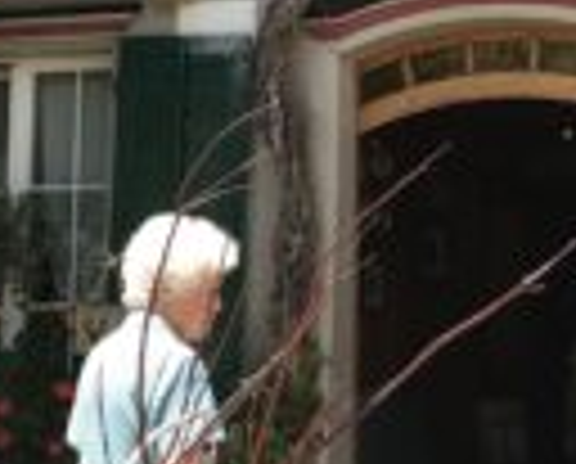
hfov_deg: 17.5
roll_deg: -0.7
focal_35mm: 109
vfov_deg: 14.1
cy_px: 68
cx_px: 436
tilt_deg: +9.5
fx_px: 1862
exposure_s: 1/573
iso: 20
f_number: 1.8
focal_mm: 3.99
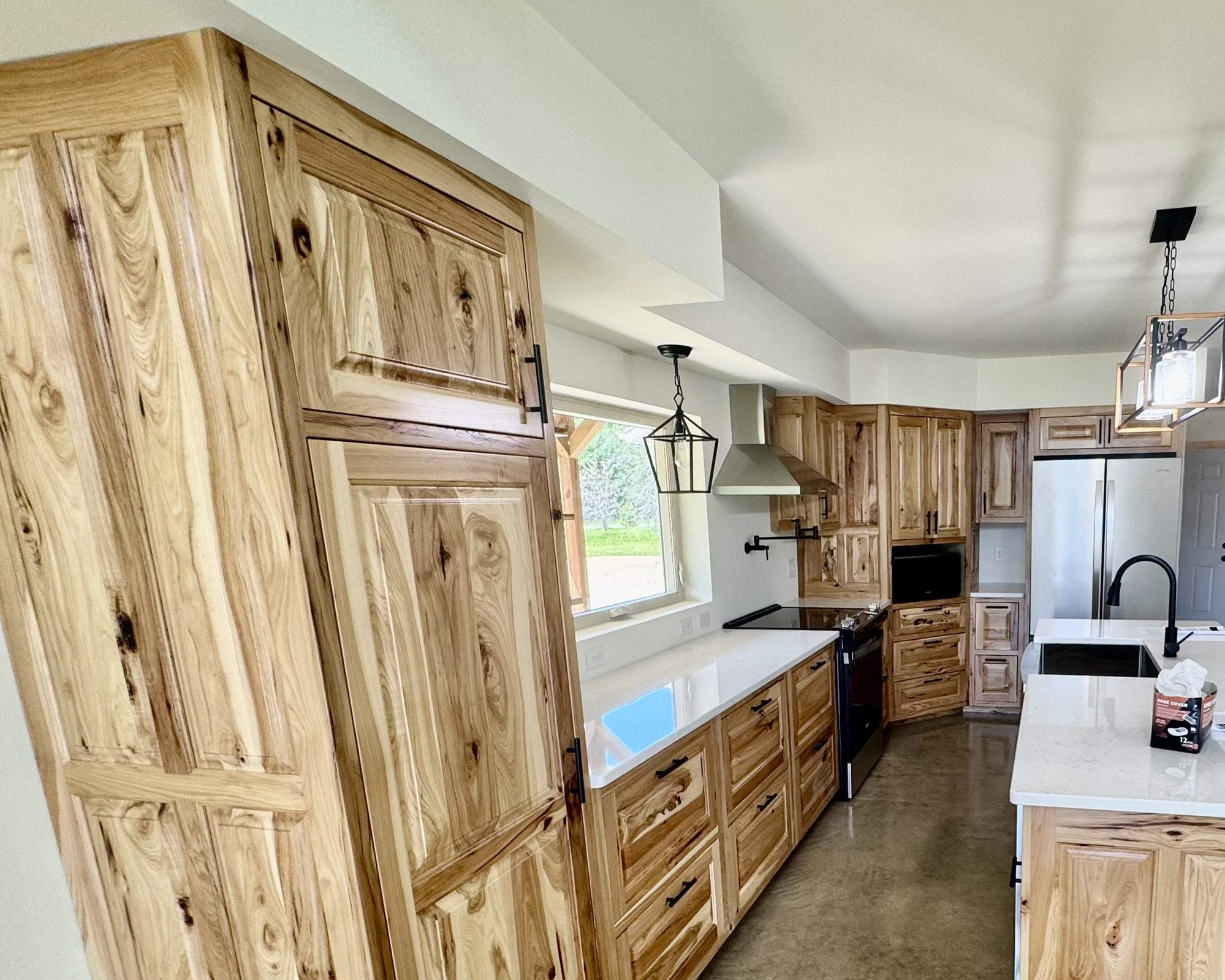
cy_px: 654
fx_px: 761
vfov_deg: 63.8
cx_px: 908
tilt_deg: -11.7
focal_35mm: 21
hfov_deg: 72.6
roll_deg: -0.2
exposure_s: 1/120
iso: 80
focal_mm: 2.22
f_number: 2.2
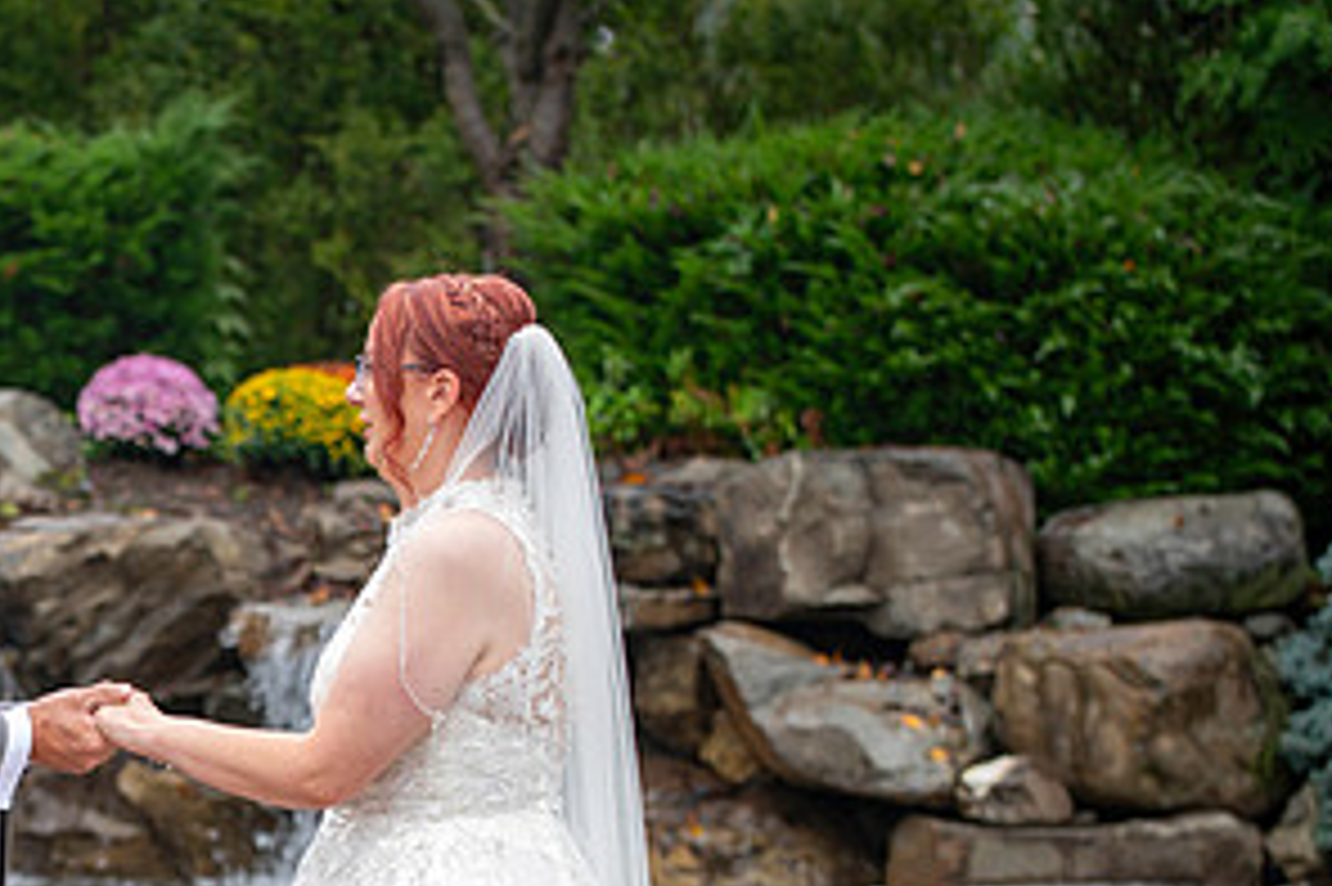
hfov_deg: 13.3
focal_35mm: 153
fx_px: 5658
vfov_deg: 8.9
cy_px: 828
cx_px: 112
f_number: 2.8
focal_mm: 78
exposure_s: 1/125
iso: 100
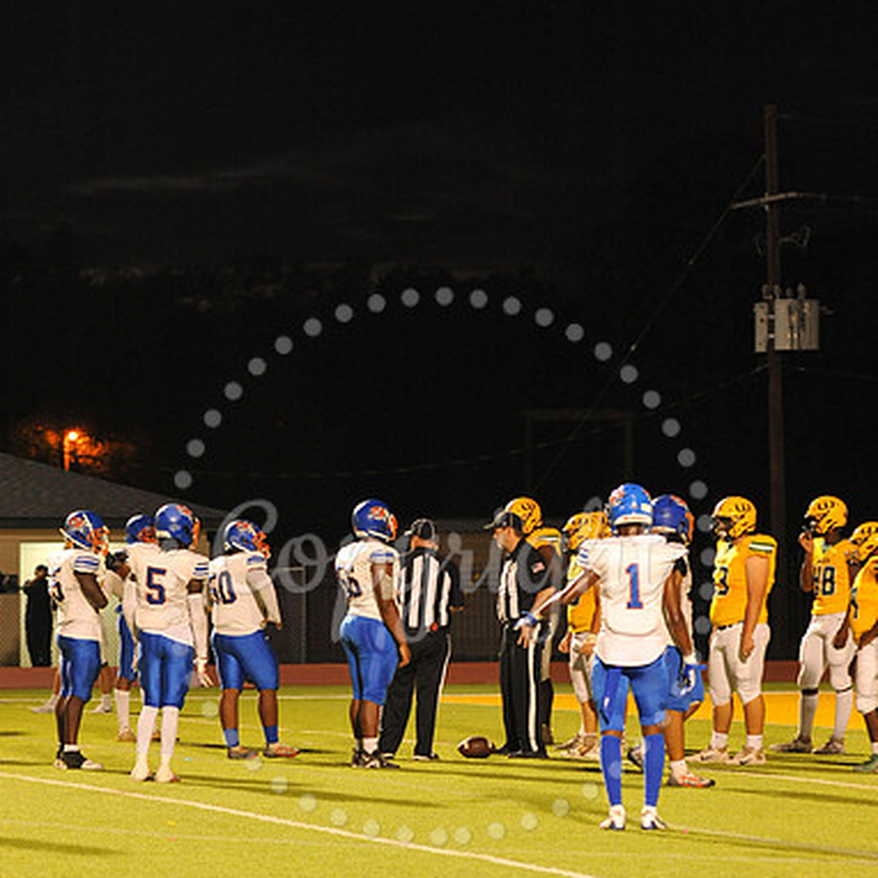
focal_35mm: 161
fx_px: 4620
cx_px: 439
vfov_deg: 10.8
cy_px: 563
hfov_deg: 10.9
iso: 3200
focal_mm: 125
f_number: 4.5
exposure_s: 1/160
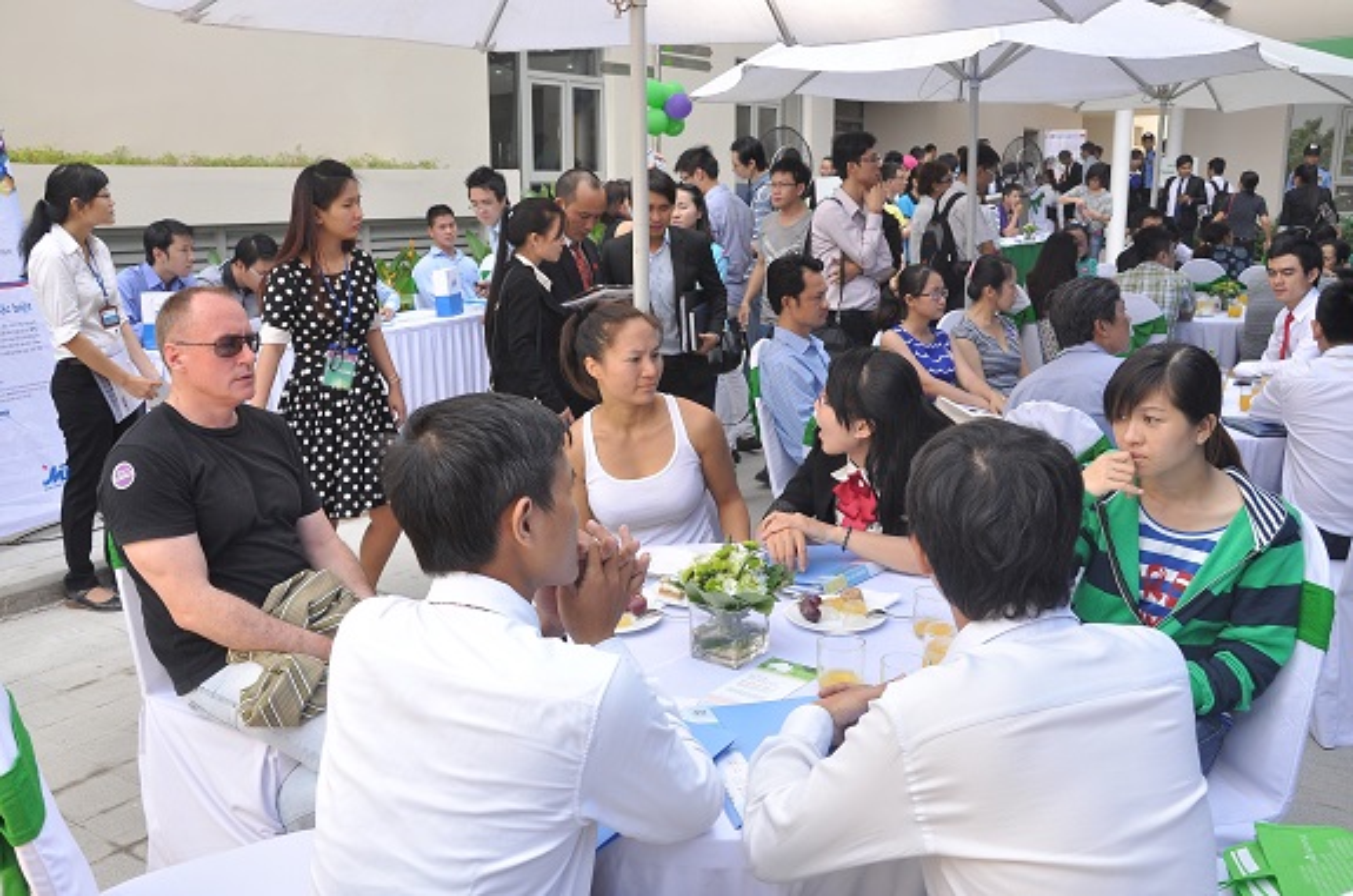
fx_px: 1238
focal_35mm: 33
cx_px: 676
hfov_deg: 57.3
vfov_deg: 39.8
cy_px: 448
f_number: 8
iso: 320
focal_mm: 22
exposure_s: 1/250
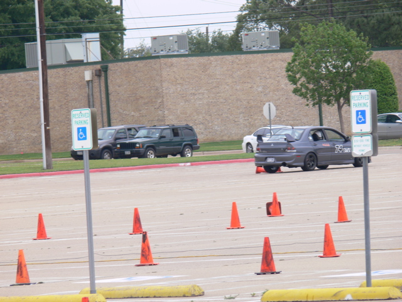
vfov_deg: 4.0
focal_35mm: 370
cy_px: 151
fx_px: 4297
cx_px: 201
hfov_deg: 5.4
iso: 80
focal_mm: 78.2
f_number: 5.6
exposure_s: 1/200
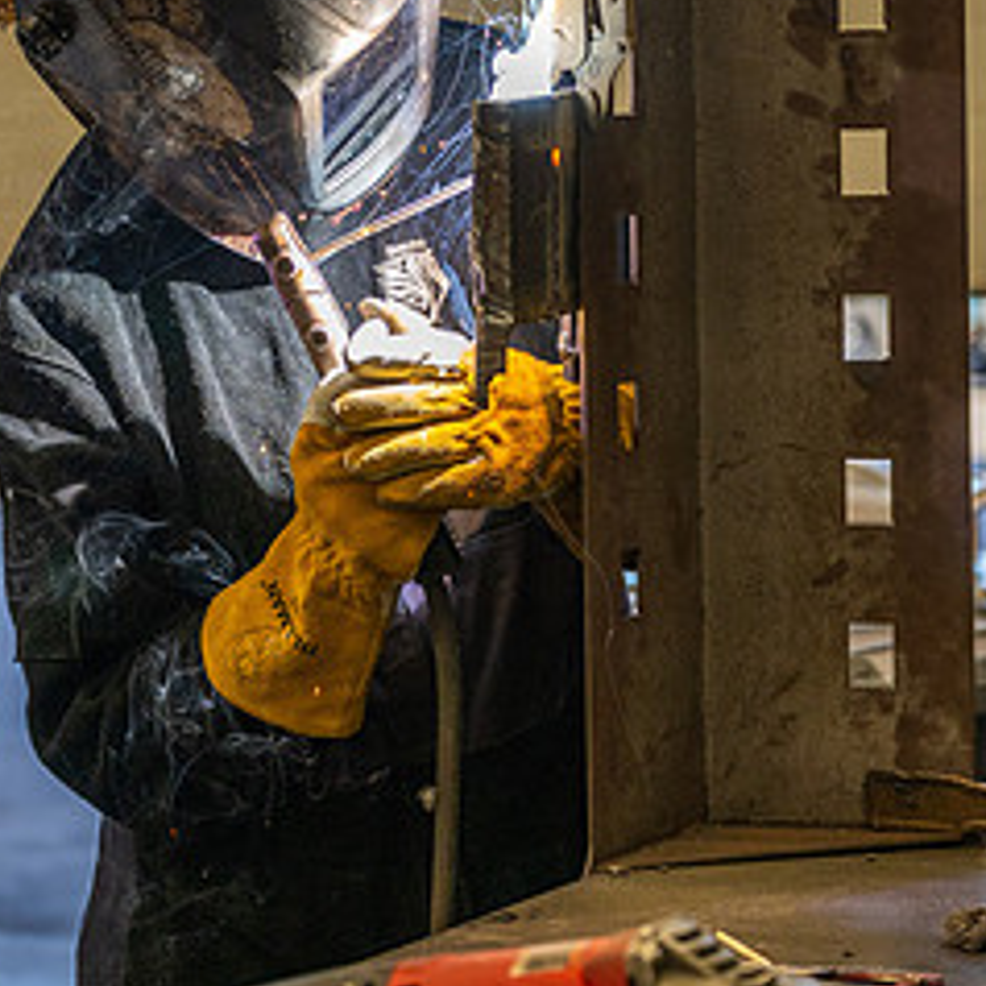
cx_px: 283
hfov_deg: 12.7
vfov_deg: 12.7
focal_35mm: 137
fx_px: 4415
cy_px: 321
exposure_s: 1/500
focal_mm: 47
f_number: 2.8
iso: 320
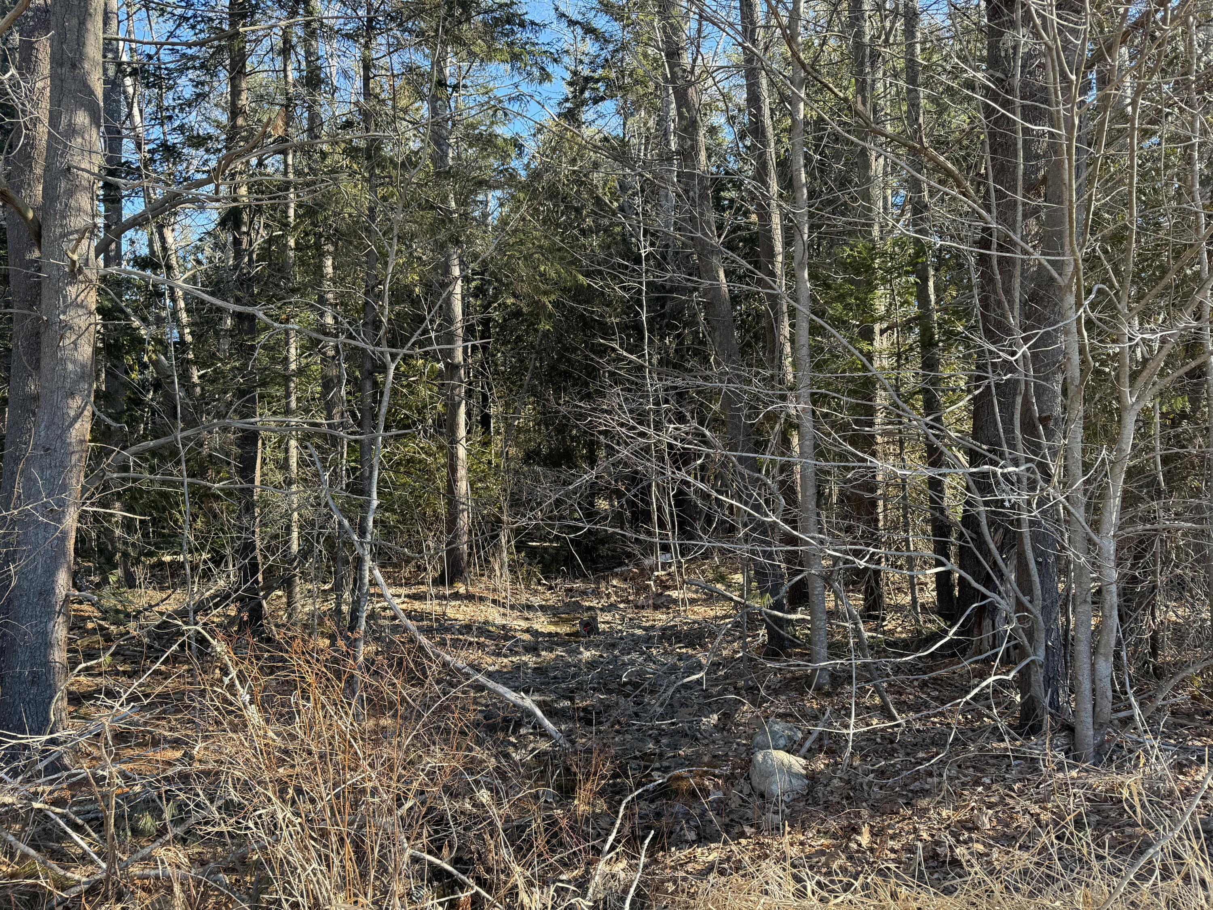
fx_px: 841
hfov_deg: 71.6
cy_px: 455
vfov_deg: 56.8
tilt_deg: +1.7
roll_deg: +1.0
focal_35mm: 24
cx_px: 606
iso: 80
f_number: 1.78
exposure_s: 1/297
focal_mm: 6.86
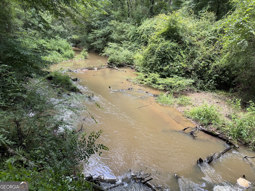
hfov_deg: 71.6
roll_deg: -6.9
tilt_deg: -15.7
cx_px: 128
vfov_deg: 56.8
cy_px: 96
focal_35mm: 24
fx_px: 177
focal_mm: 6.76
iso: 64
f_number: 1.78
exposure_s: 1/233
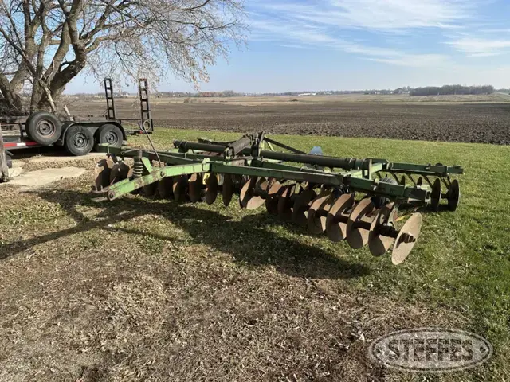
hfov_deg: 71.6
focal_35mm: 24
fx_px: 354
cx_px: 255
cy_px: 191
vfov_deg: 56.8
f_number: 1.78
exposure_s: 1/2967
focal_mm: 6.86
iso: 80
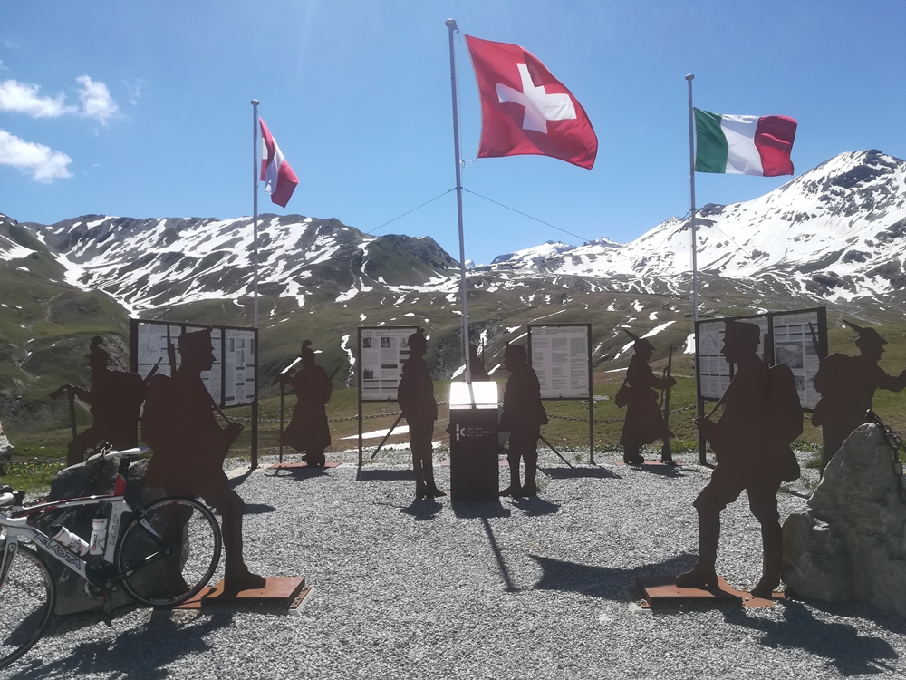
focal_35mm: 26
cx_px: 453
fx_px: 680
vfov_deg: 53.1
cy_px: 340
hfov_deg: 67.3
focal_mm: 3.83
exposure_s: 1/1218
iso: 50
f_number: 2.2
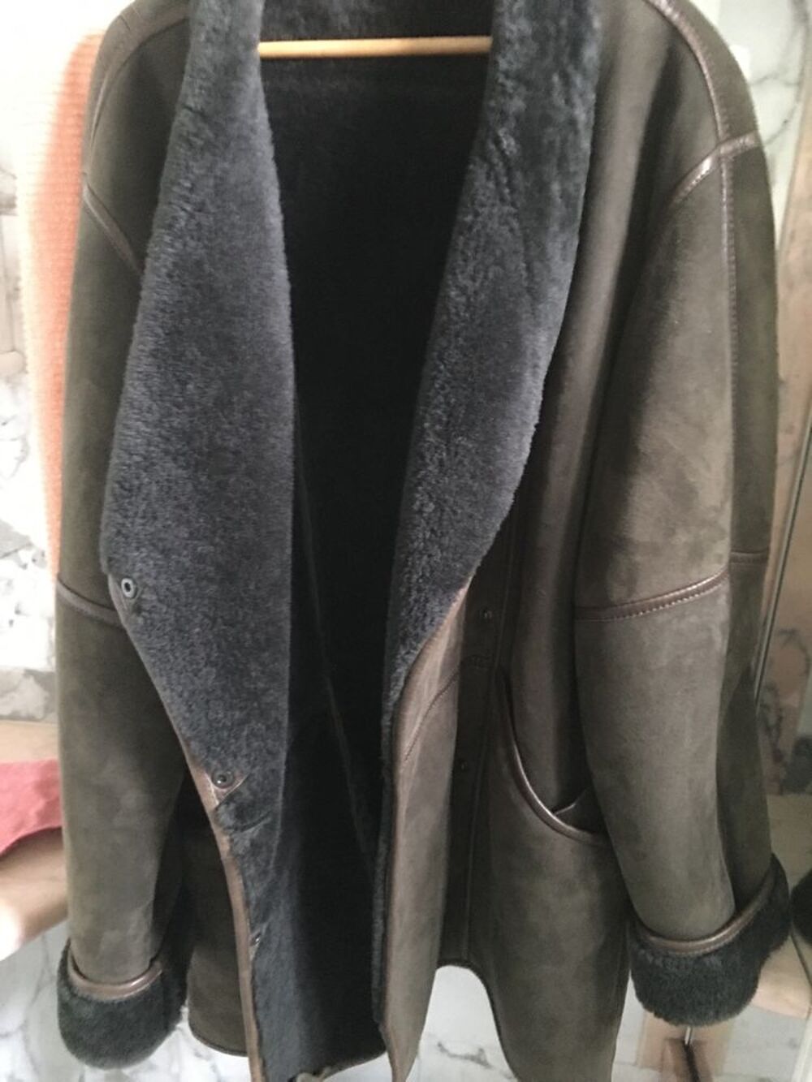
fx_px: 907
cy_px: 541
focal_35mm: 29
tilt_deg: -20.3
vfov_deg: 61.7
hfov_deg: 48.2
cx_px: 406
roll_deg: -2.9
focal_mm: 4.15
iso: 250
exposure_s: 1/4
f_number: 2.2
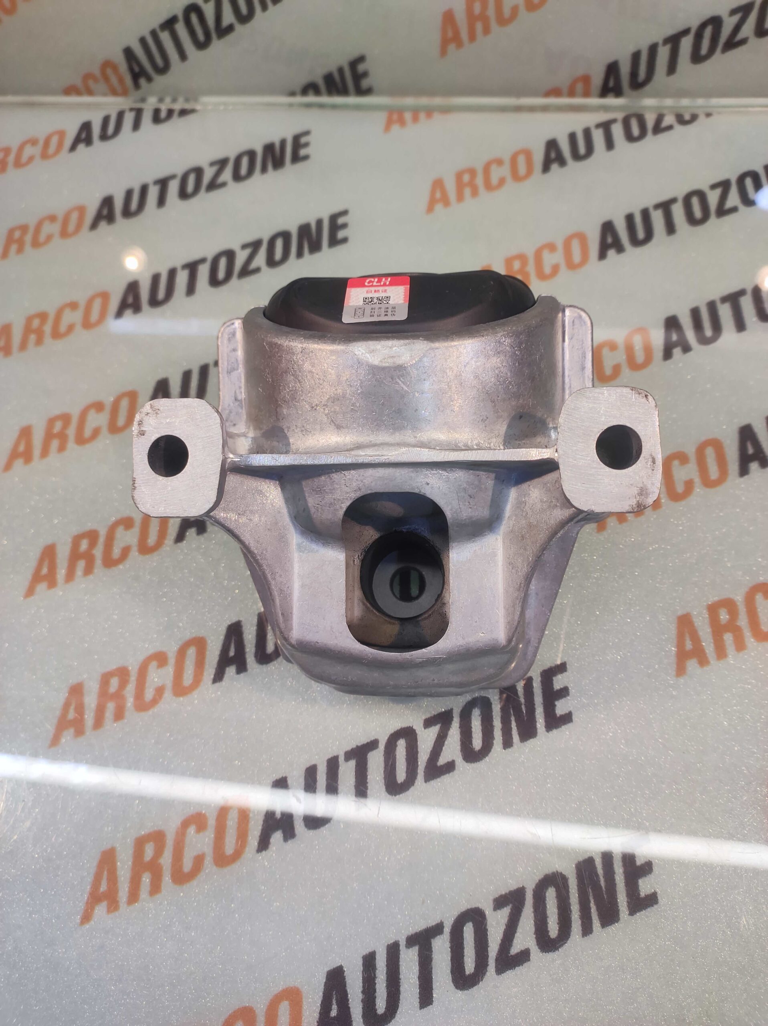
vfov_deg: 91.1
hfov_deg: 74.7
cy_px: 513
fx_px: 504
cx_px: 384
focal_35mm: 17
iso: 85
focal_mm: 4.74
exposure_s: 1/33
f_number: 1.79
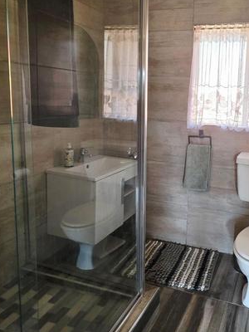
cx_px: 210
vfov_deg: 66.4
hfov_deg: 49.0
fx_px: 249
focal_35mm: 26
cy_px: 128
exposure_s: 1/101
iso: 160
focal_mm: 2.2
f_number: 1.9
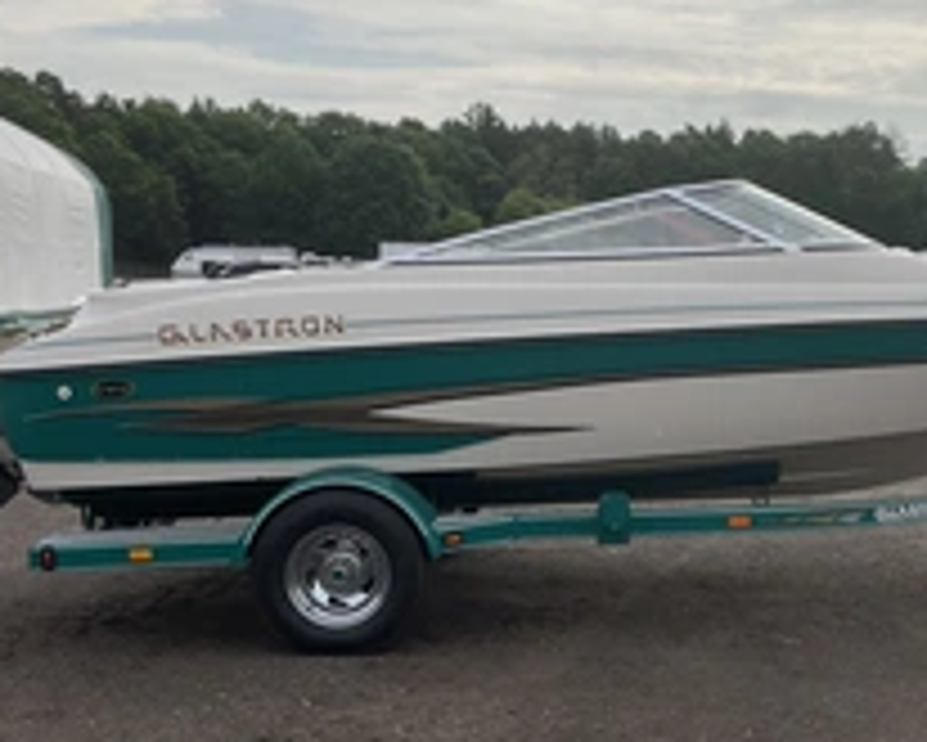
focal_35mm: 55
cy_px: 373
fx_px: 1510
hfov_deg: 33.7
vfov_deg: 27.6
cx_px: 652
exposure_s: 1/2667
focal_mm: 3
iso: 25
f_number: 1.8
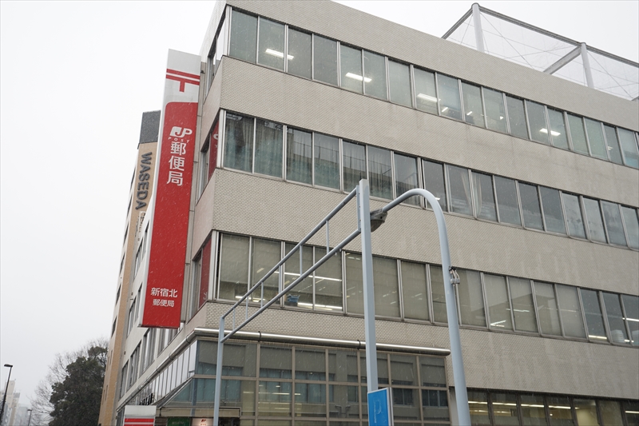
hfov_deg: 55.8
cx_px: 320
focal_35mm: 34
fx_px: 603
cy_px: 213
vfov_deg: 38.9
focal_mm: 34
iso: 100
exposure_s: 1/60
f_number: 3.5
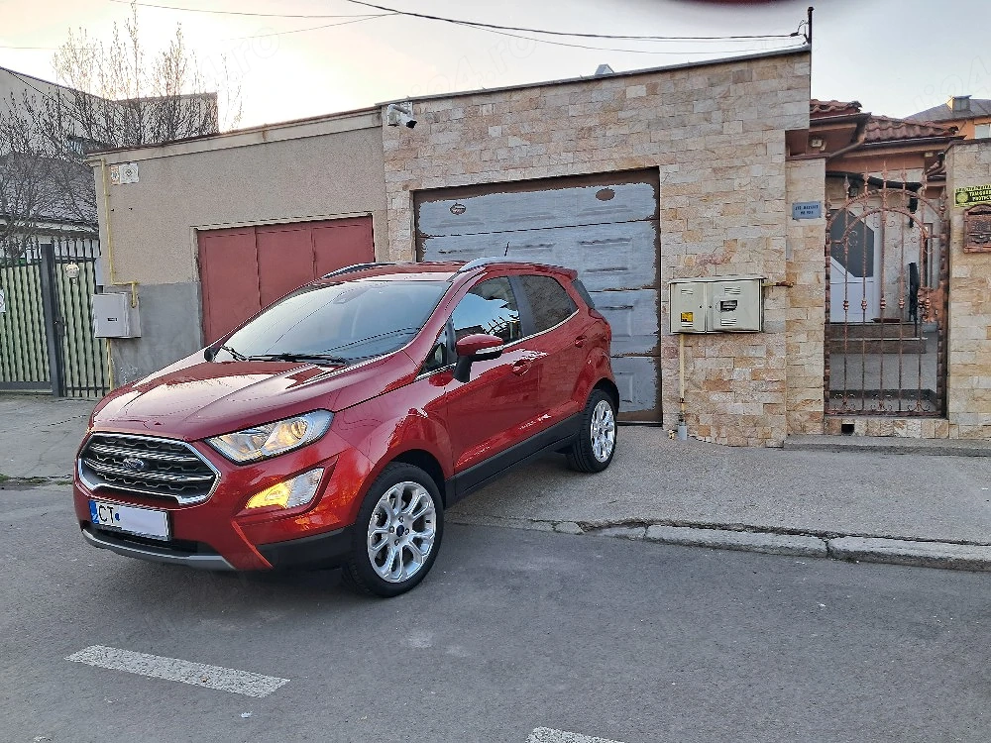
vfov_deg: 51.4
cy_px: 372
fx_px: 773
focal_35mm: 27
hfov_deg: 65.3
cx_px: 496
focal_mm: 4
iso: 50
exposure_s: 1/120
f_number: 1.8
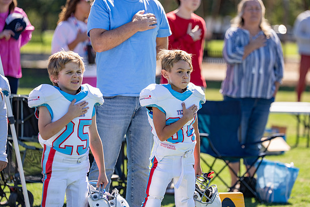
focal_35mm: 197
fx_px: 1696
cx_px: 182
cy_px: 91
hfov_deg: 10.4
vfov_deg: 7.0
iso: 125
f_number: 2.8
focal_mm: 165
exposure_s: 1/1000
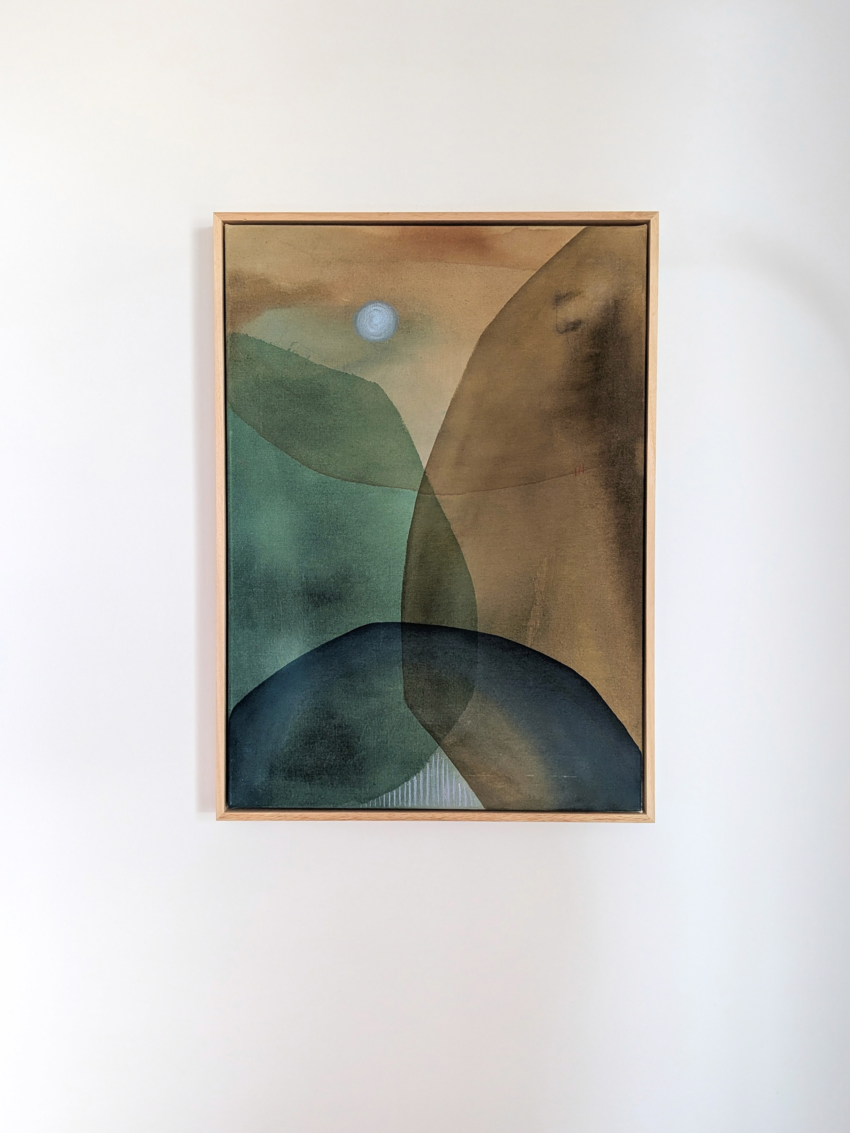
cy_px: 566
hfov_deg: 56.8
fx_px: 786
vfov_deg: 71.6
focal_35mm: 24
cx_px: 425
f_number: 1.7
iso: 103
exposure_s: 1/30
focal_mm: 4.53
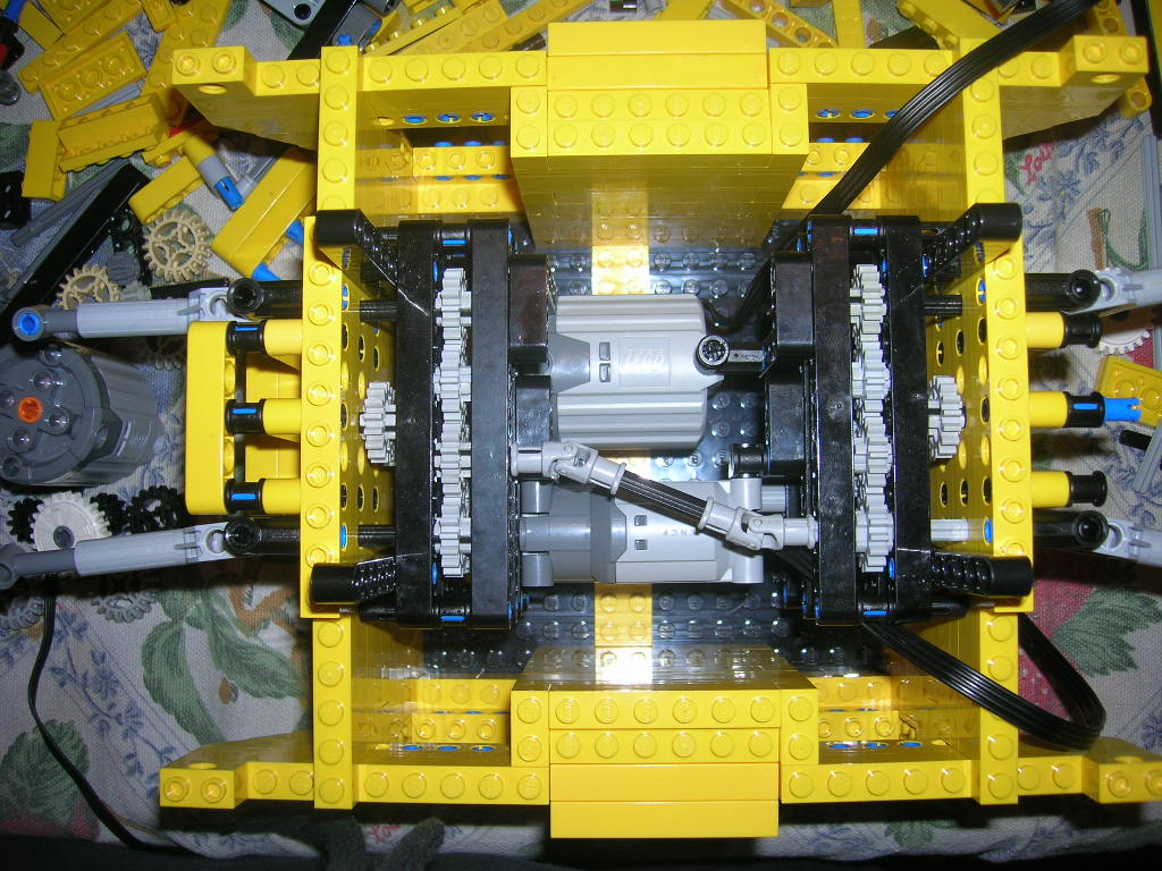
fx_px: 1141
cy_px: 436
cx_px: 581
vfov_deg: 41.8
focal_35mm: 34
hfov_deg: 54.0
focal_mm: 5.7
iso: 50
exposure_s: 1/60.1
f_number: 2.9
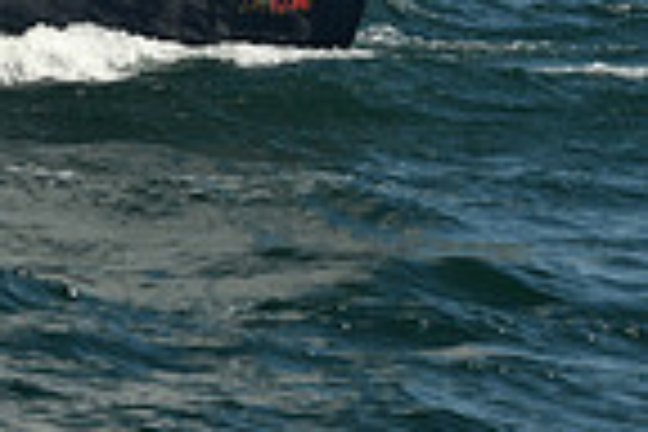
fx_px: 7415
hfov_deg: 5.0
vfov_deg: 3.3
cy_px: -837
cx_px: -218
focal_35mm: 412
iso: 320
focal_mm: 102
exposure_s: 1/640
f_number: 8
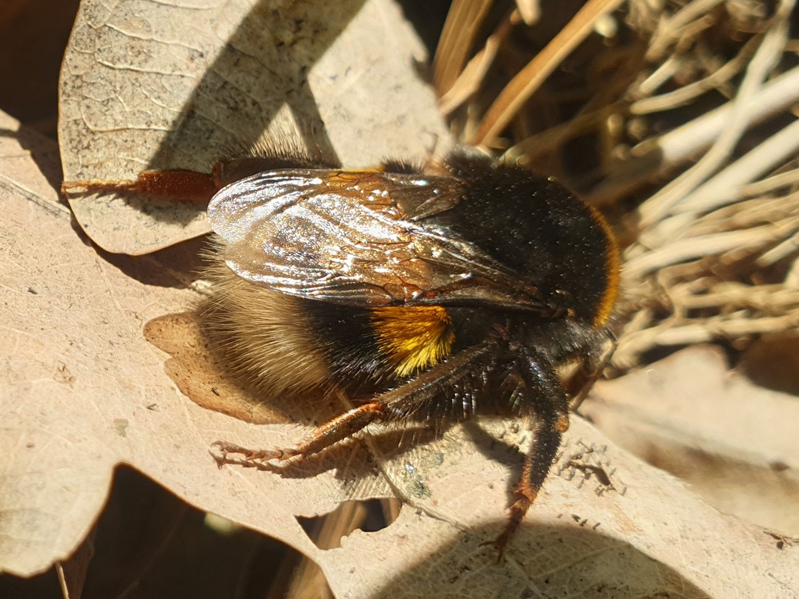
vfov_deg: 53.1
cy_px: 300
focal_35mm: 26
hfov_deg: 67.3
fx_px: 600
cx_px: 400
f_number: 2.4
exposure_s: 1/715
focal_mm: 4.3
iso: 50
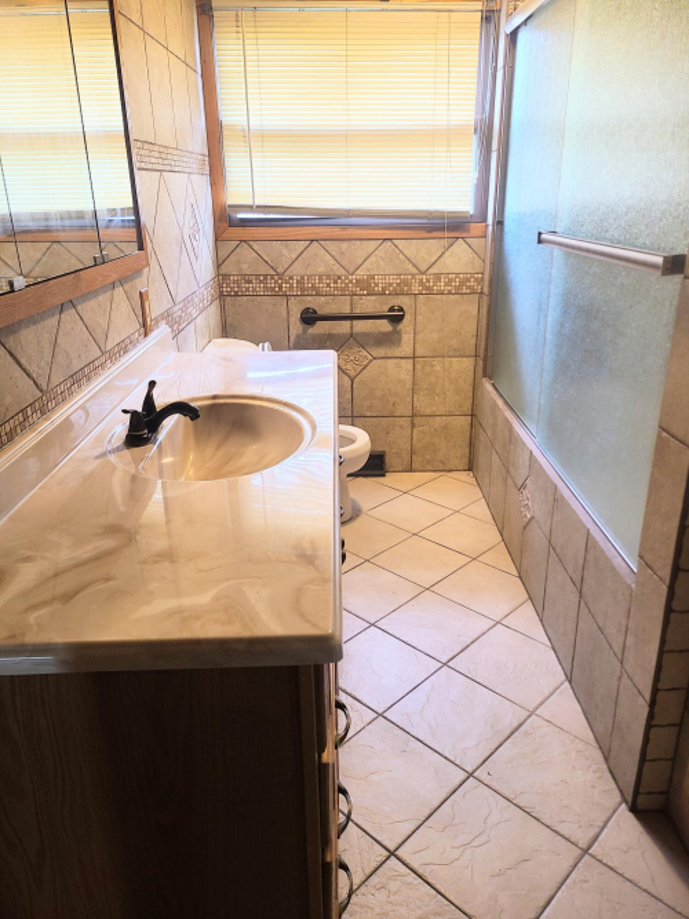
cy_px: 460
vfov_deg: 67.3
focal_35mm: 26
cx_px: 344
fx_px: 690
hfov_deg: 53.0
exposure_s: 1/60
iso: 160
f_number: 1.8
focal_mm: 5.4
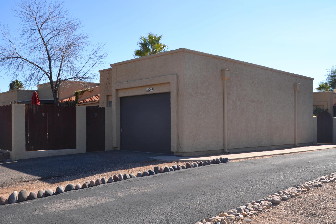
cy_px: 120
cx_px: 138
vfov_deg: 37.8
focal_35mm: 35
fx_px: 327
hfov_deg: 54.1
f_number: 9
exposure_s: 1/200
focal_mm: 18
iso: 100
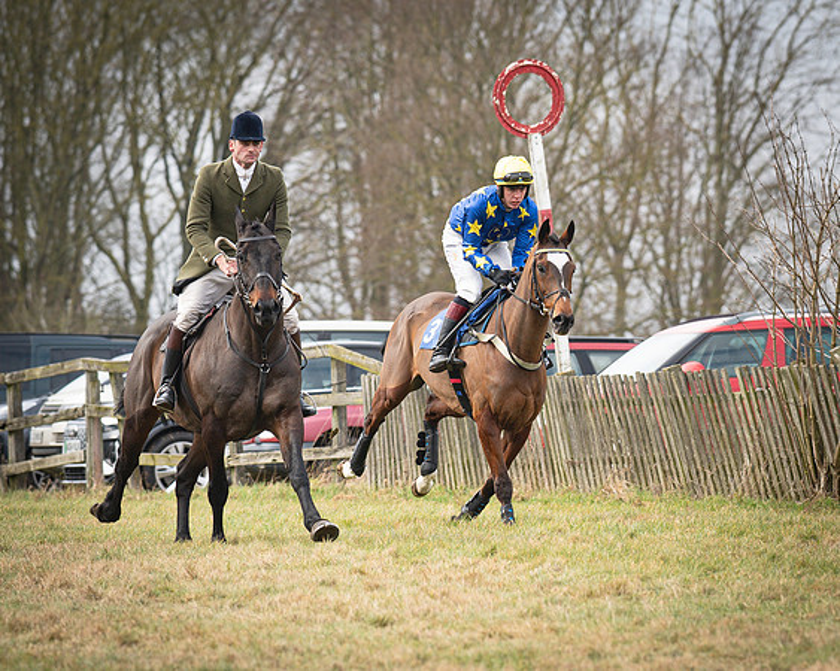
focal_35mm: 334
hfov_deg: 5.8
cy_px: 325
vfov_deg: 4.6
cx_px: 587
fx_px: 8306
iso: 100
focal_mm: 135
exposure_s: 1/1000
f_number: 2.8
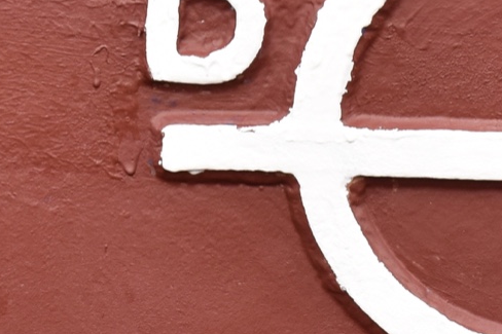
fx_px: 3513
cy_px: -69
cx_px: 106
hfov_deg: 8.2
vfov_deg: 5.4
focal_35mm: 252
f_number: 7.1
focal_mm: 32
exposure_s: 1/200
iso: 400
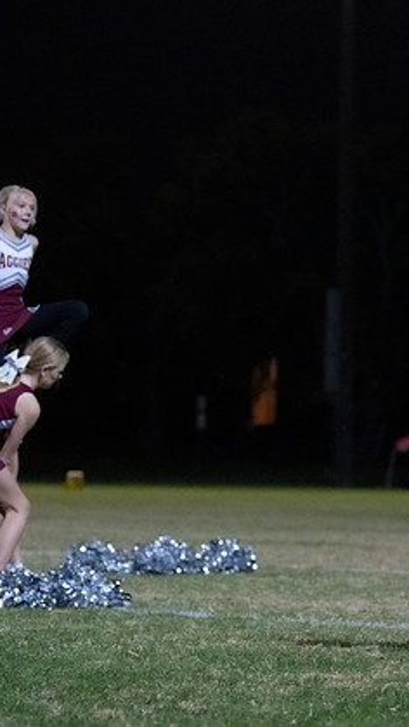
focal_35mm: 164
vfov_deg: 13.1
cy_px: 387
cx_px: 460
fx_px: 3159
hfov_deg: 7.4
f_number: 2.8
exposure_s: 1/800
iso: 8000
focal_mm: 80
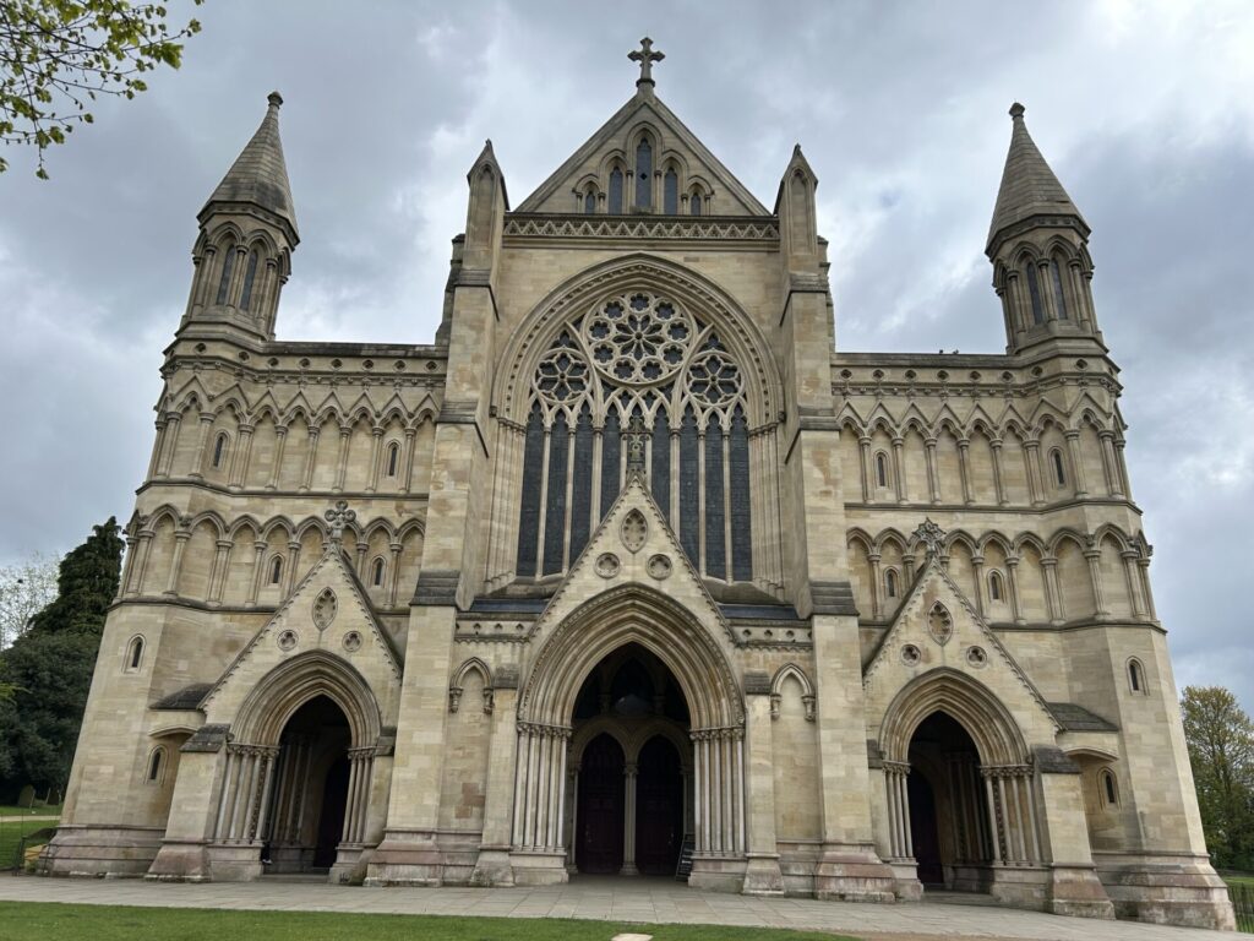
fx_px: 942
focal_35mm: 26
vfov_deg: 53.1
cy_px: 470
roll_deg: -1.6
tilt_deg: +22.0
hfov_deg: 67.3
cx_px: 627
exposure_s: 1/4630
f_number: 1.5
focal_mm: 5.7
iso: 50
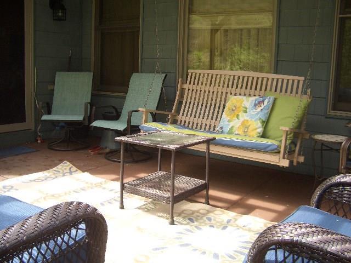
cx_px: 176
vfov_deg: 40.7
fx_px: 355
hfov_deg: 52.6
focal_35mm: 35
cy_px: 132
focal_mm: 5.8
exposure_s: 1/100
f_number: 2.6
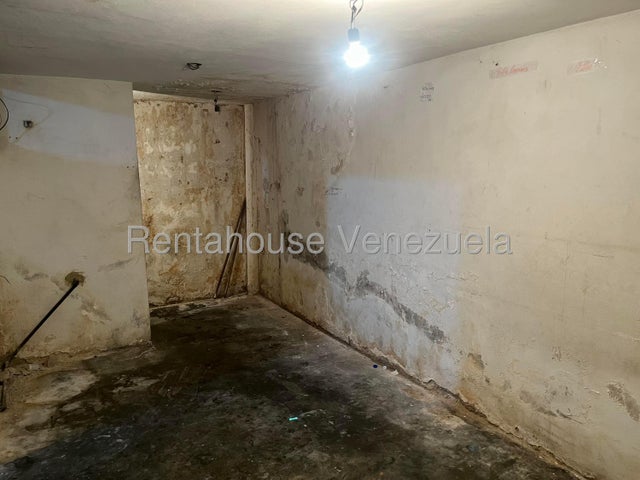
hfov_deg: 67.3
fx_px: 481
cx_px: 320
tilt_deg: -10.2
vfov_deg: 53.1
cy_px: 240
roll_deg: +0.9
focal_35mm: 26
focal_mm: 5.1
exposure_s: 1/60
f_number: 1.6
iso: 200
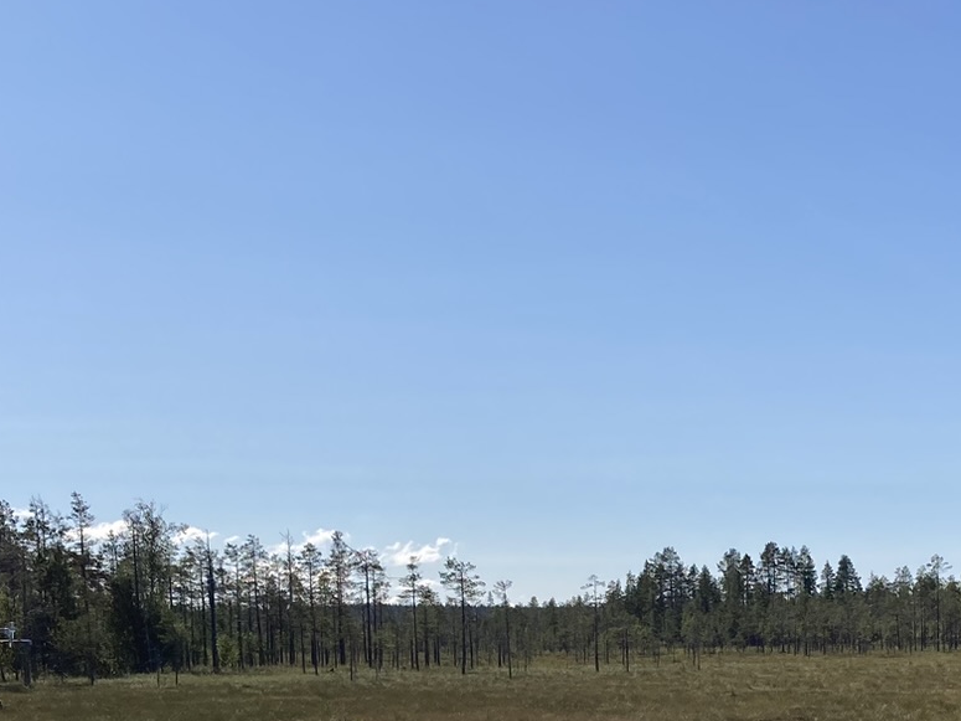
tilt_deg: -3.0
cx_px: 626
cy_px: 790
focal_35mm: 74
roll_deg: +1.3
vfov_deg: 19.1
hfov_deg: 26.2
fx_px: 2054
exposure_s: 1/3745
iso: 25
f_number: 1.8
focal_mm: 3.99
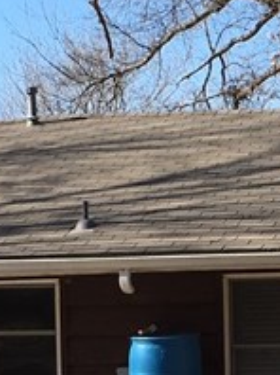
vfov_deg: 12.9
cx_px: 306
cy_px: 411
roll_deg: +0.9
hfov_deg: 9.8
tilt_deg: -3.1
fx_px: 1621
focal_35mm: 150
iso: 25
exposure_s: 1/827
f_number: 2.2
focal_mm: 4.15
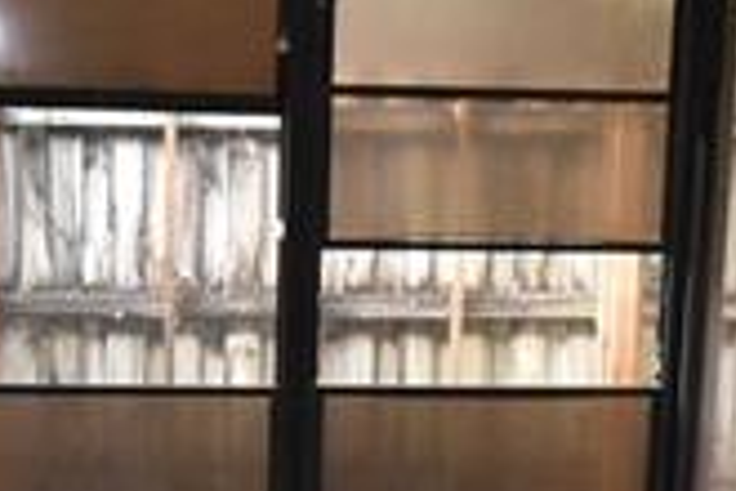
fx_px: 1901
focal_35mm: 93
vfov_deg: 14.4
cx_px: 245
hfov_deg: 21.8
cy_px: 518
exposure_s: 1/125
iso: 1600
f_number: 8
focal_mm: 10
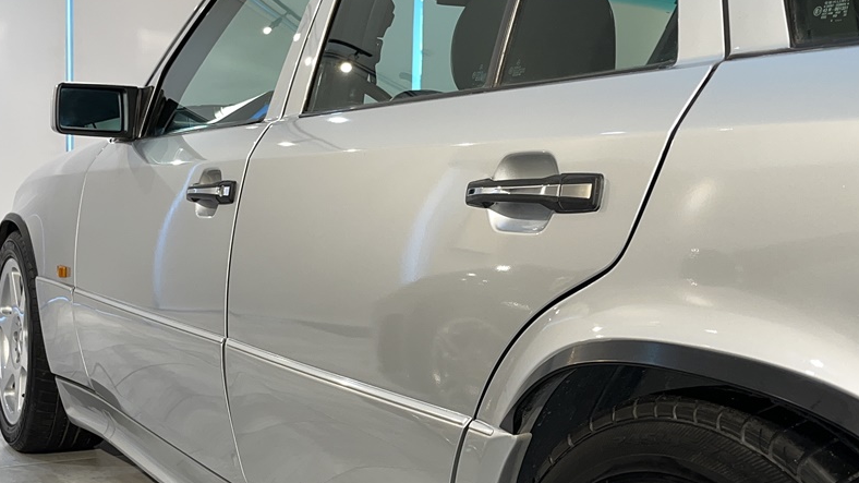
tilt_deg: -5.4
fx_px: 1048
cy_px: 334
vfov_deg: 25.8
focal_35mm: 46
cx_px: 525
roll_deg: -1.1
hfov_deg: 44.3
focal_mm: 5.1
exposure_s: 1/32
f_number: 1.6
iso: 50
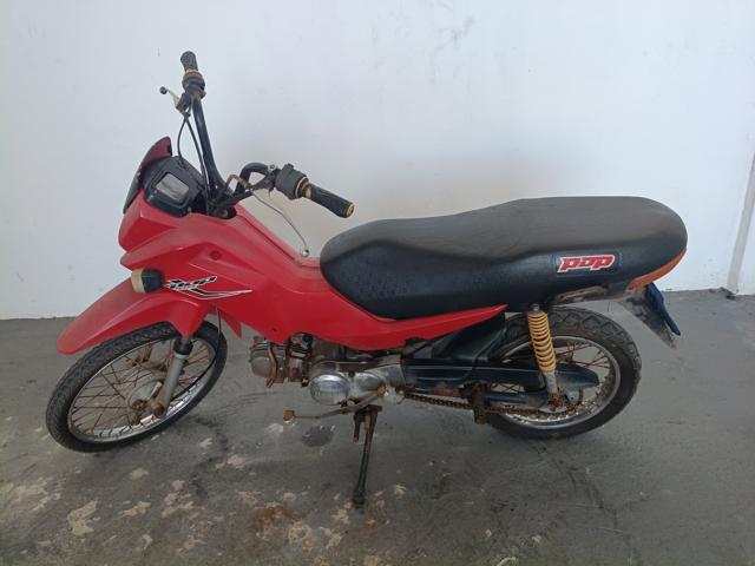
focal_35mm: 26
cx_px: 378
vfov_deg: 53.1
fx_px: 567
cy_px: 283
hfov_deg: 67.3
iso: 464
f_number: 1.8
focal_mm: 4.81
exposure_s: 1/120
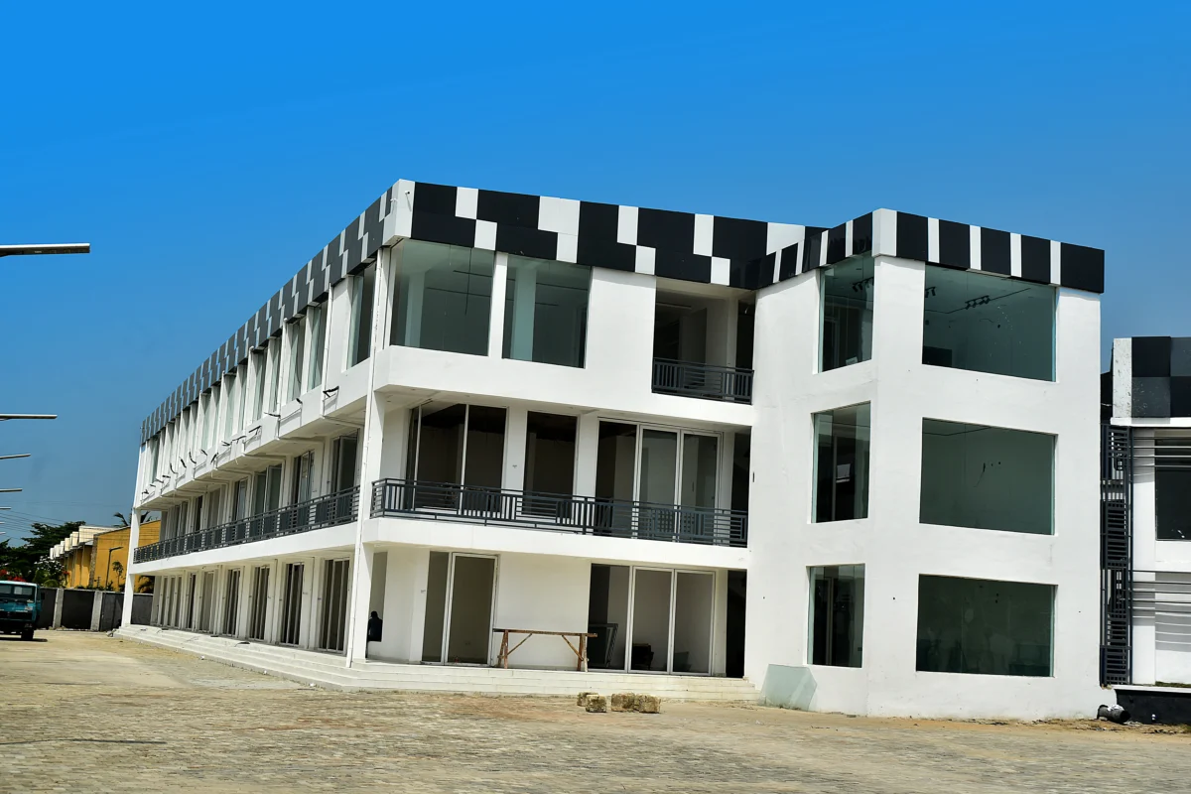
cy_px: 397
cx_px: 596
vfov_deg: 28.9
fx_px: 1538
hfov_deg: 42.3
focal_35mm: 46
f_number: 10
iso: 100
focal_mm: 31
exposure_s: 1/60
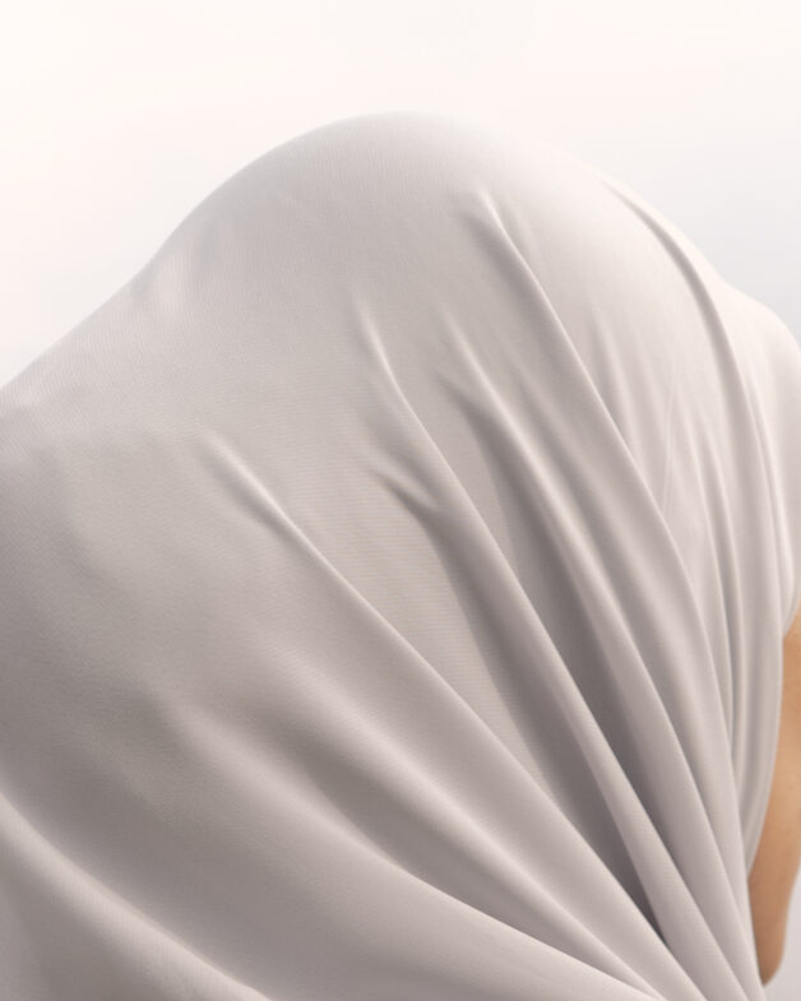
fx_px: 2904
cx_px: 487
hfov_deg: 15.7
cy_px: 1577
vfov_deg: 17.3
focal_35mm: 98
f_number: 6.3
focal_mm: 32
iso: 200
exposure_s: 1/125
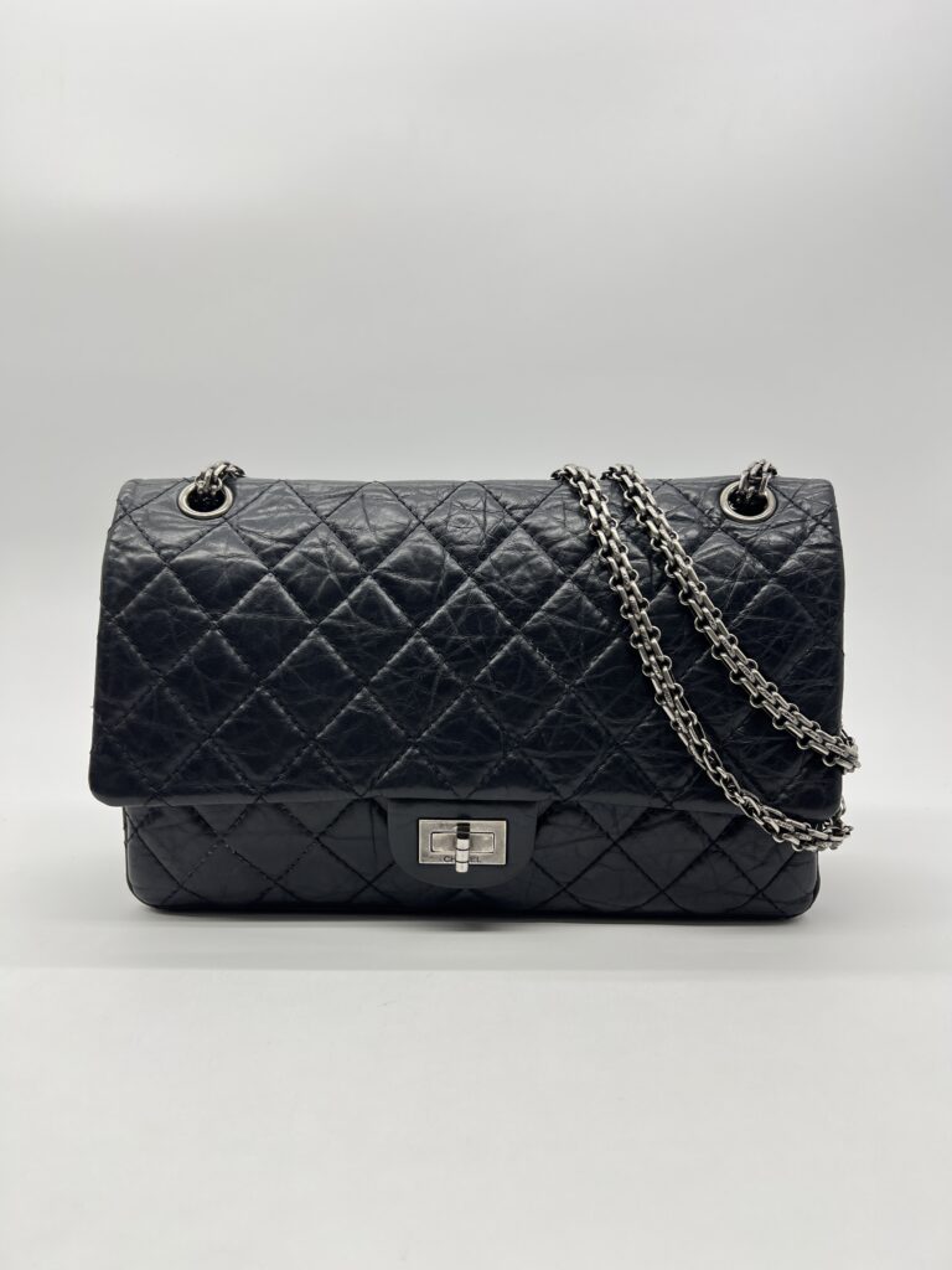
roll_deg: -0.3
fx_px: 953
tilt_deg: -8.4
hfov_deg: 53.1
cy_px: 635
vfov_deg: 67.3
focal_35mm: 26
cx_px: 476
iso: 32
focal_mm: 5.7
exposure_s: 1/133
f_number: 1.5
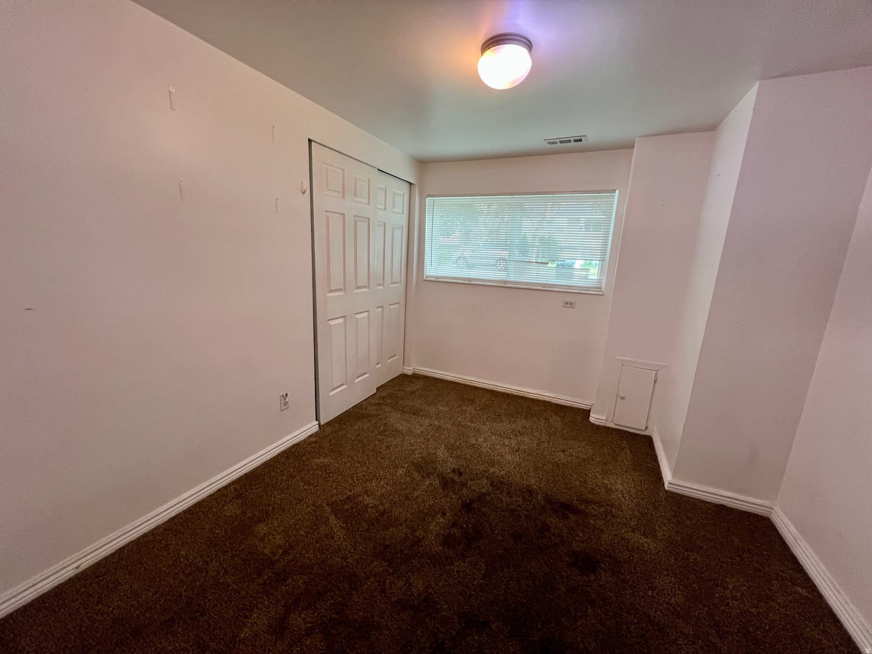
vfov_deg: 89.9
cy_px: 327
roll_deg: -3.1
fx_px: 327
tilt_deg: -12.6
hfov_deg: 106.2
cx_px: 436
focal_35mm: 13
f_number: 1.8
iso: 200
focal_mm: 1.57
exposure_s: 1/120
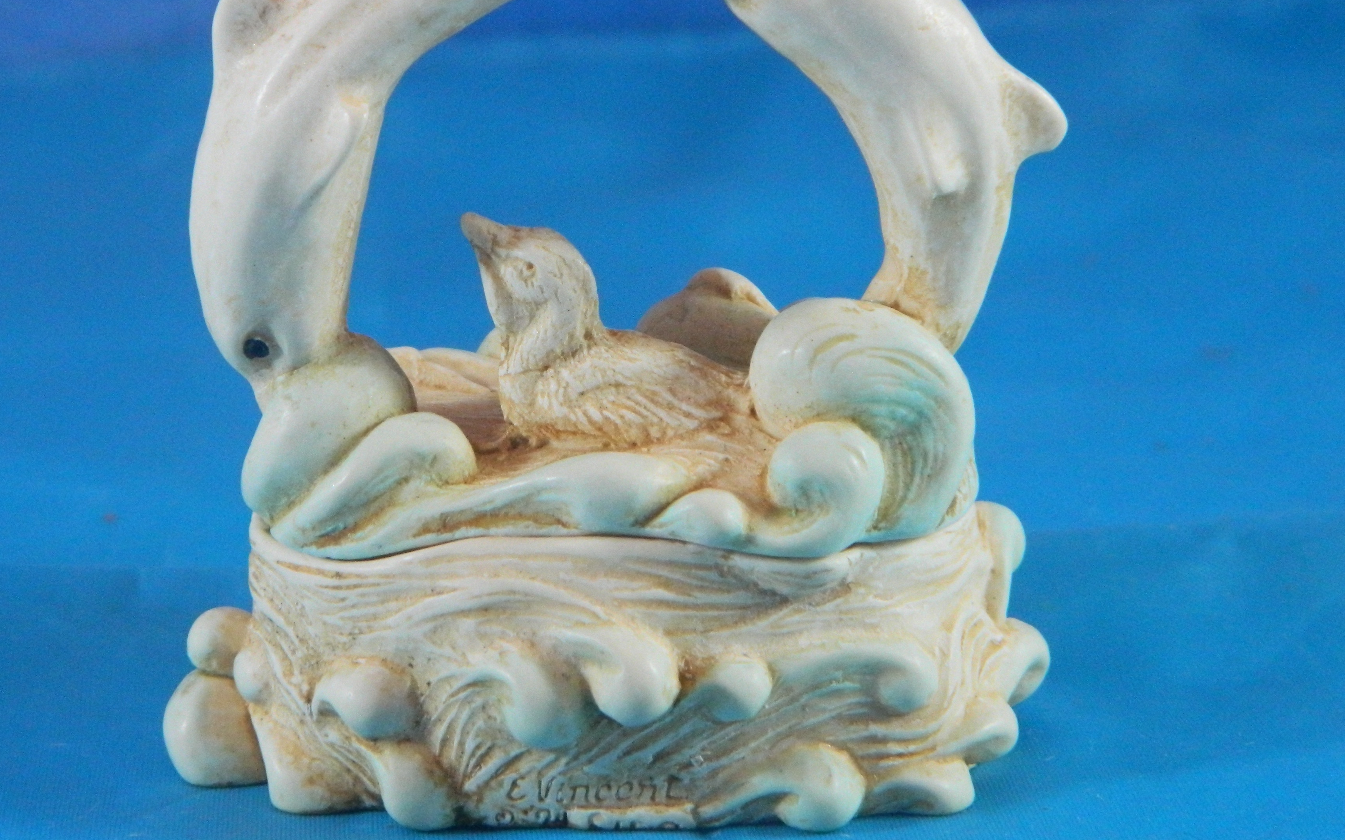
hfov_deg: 18.6
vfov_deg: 11.7
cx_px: 548
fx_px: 4105
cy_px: 298
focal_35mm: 112
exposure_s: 1/40
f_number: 4.2
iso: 400
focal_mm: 15.1
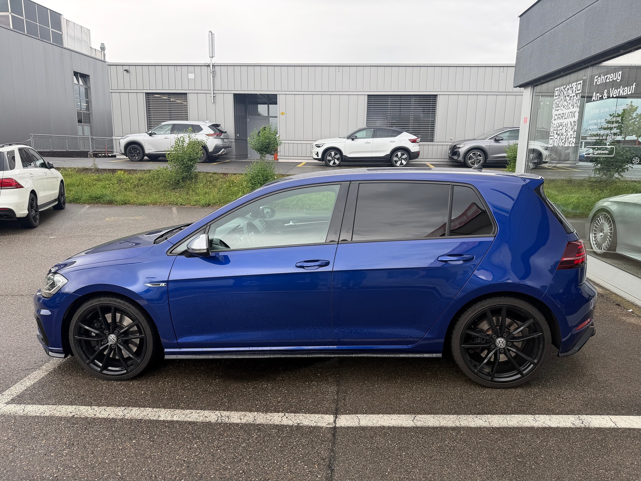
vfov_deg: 56.8
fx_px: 444
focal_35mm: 24
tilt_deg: -12.3
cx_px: 320
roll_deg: -1.1
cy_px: 240
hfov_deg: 71.6
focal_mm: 6.76
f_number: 1.78
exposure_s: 1/450
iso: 80
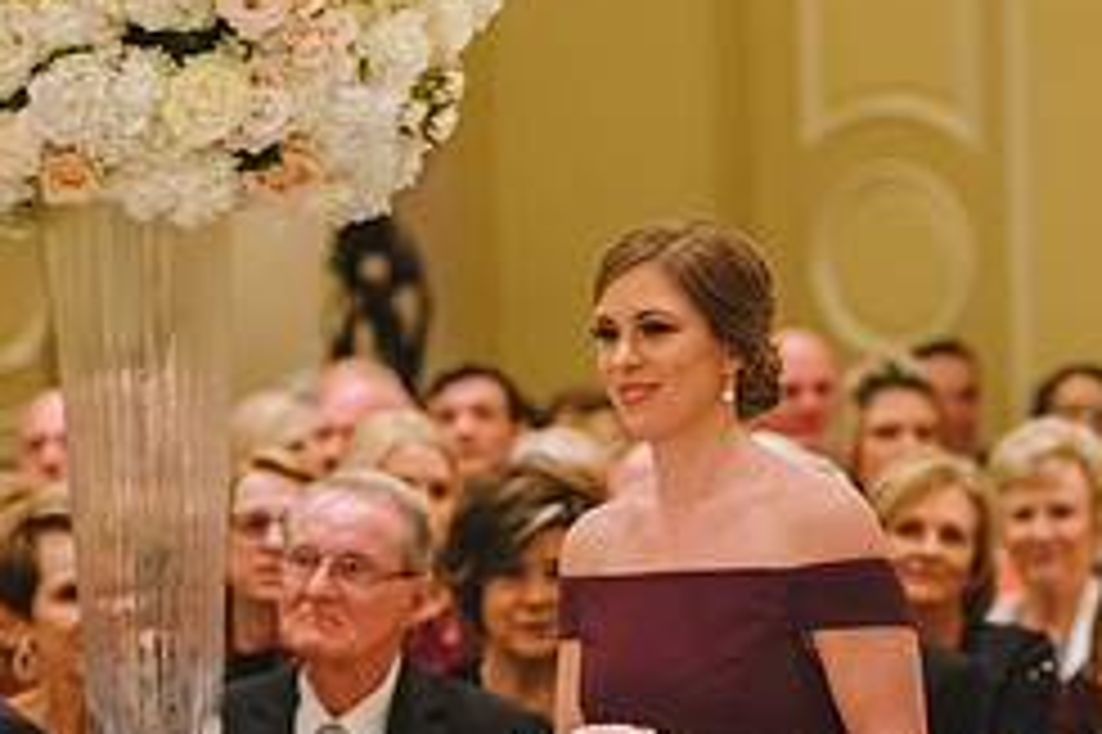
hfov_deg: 7.5
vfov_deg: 5.0
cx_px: 652
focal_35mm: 275
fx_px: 8412
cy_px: 556
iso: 2000
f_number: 3.2
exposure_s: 1/200
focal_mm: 116
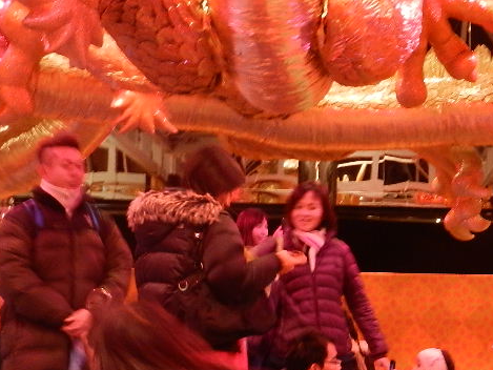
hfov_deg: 25.3
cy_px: 192
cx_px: 522
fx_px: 1026
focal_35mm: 72
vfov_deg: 20.4
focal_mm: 5.9
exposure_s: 1/6
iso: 400
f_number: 3.8
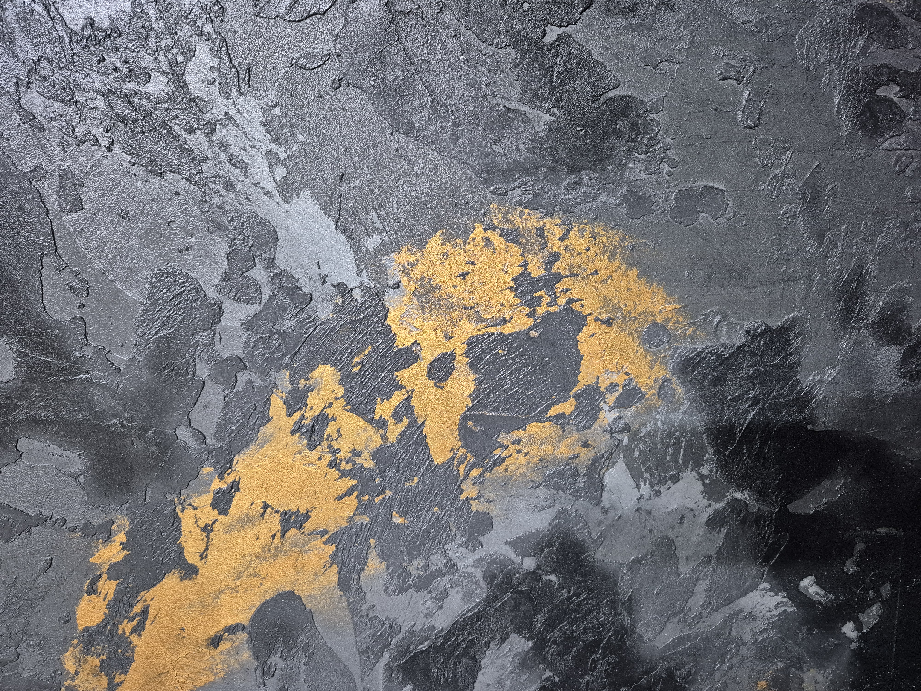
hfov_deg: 73.9
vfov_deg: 58.9
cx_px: 460
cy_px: 346
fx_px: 612
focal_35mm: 23
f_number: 1.8
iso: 1000
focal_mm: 5.4
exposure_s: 1/100
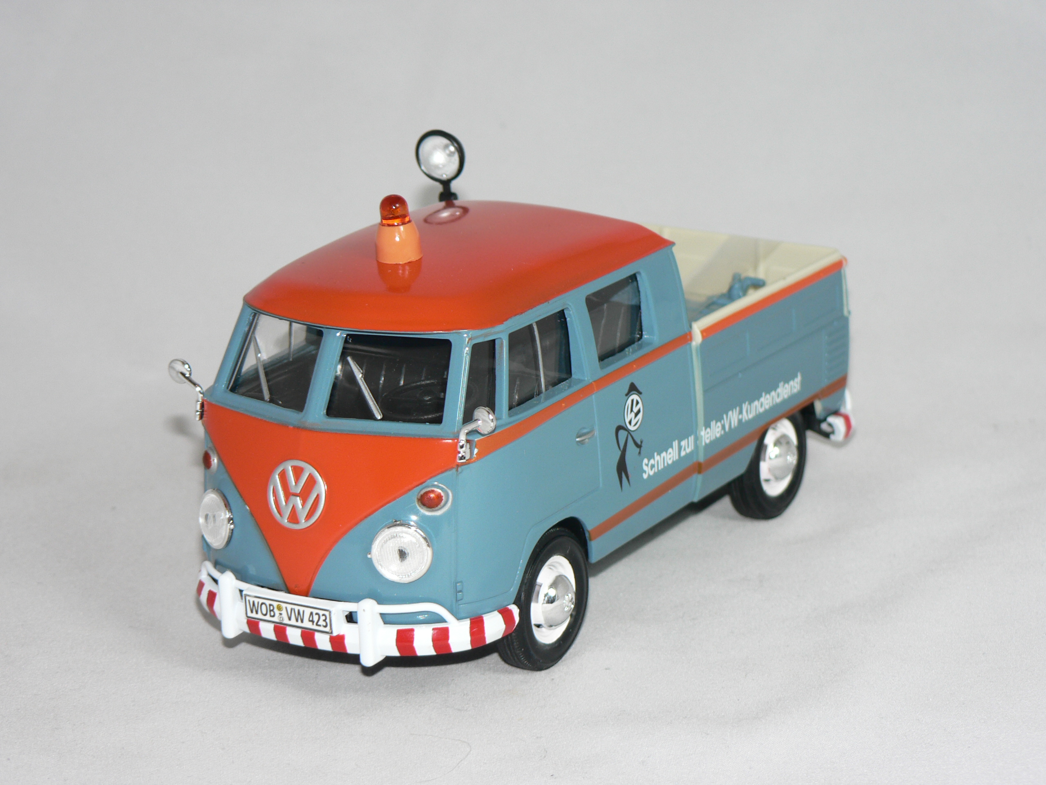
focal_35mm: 104
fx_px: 3143
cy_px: 392
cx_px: 523
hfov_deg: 18.9
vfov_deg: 14.2
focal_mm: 17.3
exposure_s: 1/60
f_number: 3.2
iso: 80
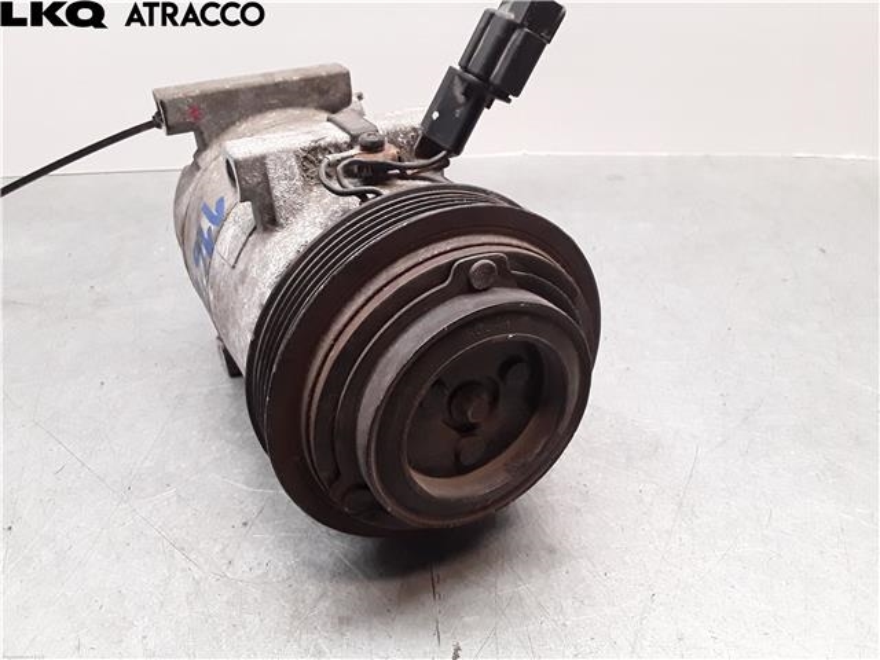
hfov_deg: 63.4
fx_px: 712
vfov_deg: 49.7
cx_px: 440
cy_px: 330
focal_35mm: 28
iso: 100
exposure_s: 1/100
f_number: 1.9
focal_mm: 2.91
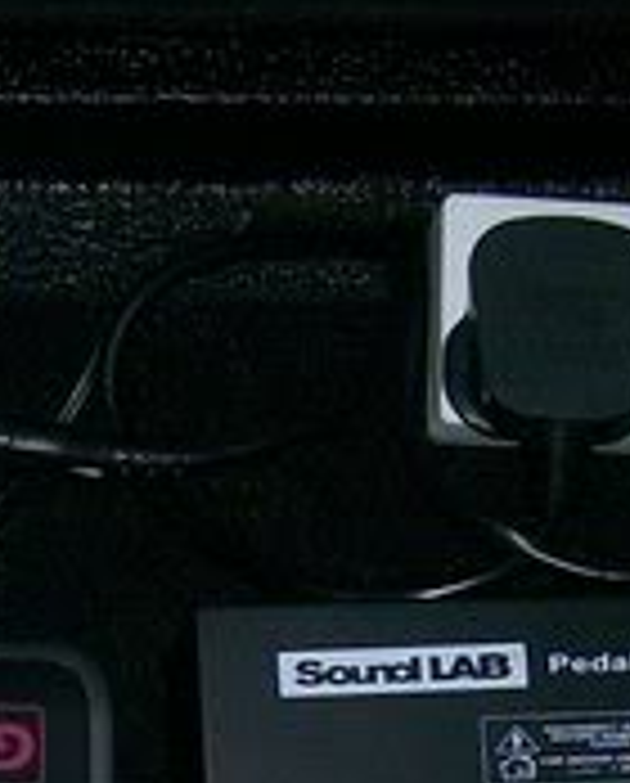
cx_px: -99
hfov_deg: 9.5
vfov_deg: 11.6
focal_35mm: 161
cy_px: 1001
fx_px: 3739
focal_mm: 6
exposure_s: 1/64
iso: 80
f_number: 2.7
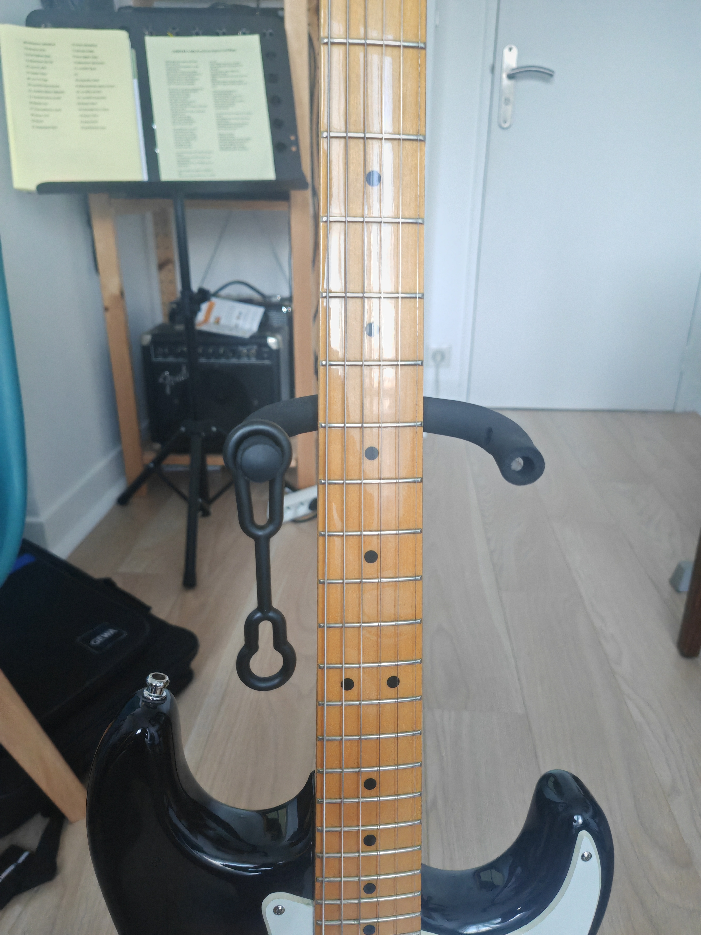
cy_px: 468
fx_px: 675
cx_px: 350
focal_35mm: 25
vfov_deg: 69.4
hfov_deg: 54.9
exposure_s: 1/50
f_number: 1.9
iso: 640
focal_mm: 5.3
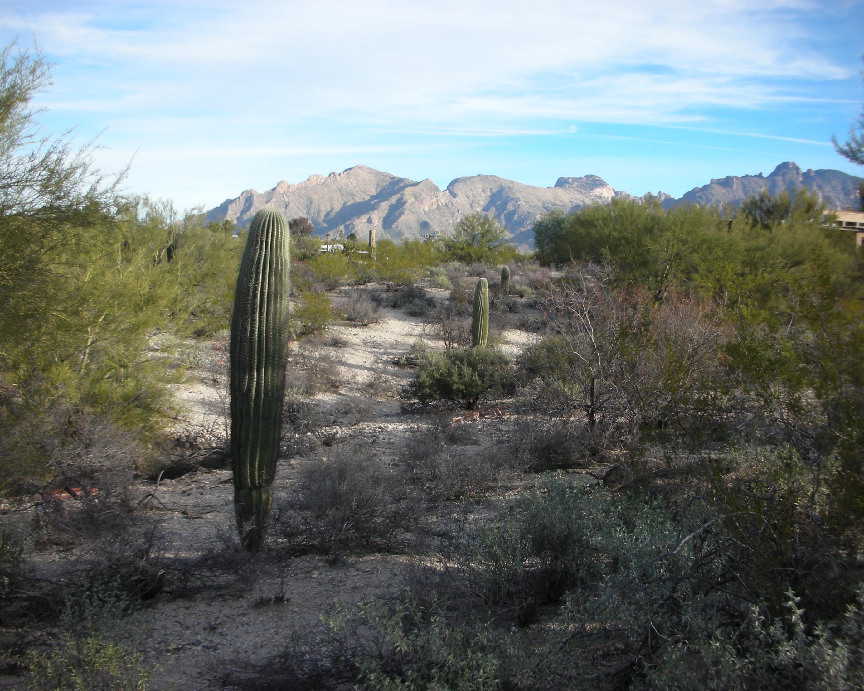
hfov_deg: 49.1
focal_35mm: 37
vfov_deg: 40.1
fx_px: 946
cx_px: 417
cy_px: 345
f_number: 3
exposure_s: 1/340
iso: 50
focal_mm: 5.8
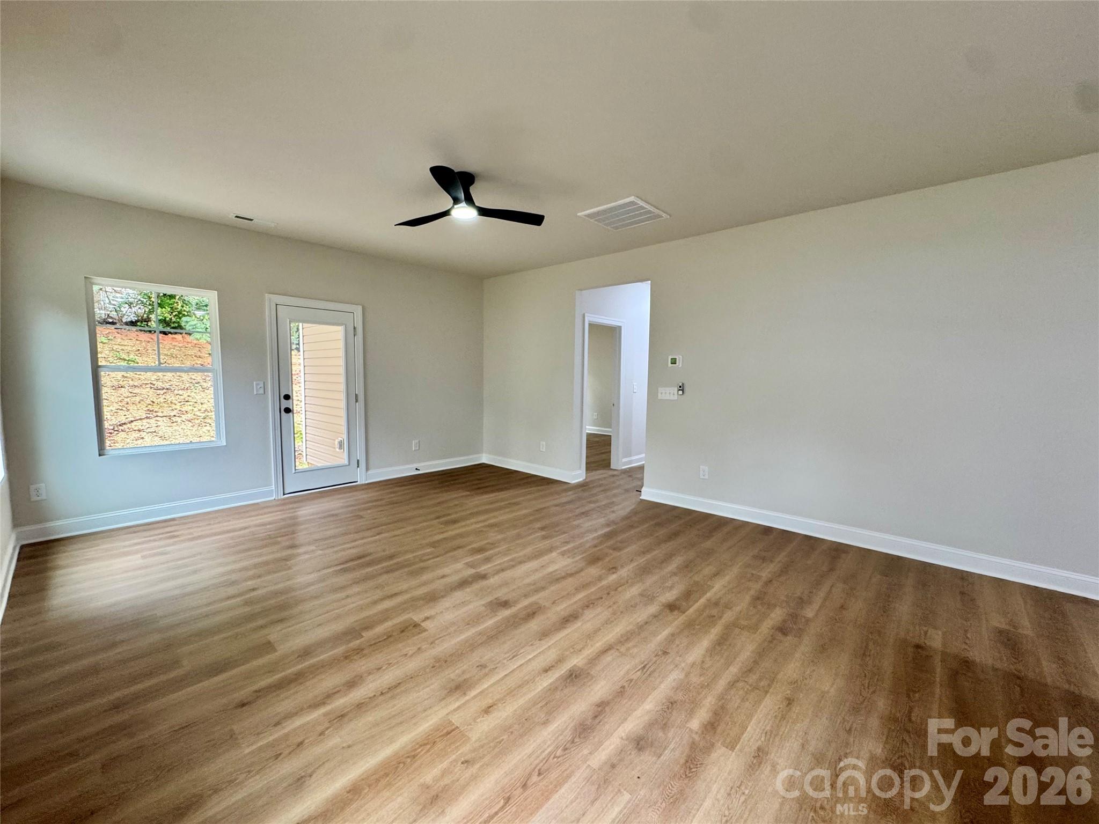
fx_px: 444
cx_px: 550
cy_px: 412
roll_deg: -1.0
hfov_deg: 102.1
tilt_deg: -5.3
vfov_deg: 85.7
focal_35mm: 14
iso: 200
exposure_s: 1/60
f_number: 2.2
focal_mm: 2.22
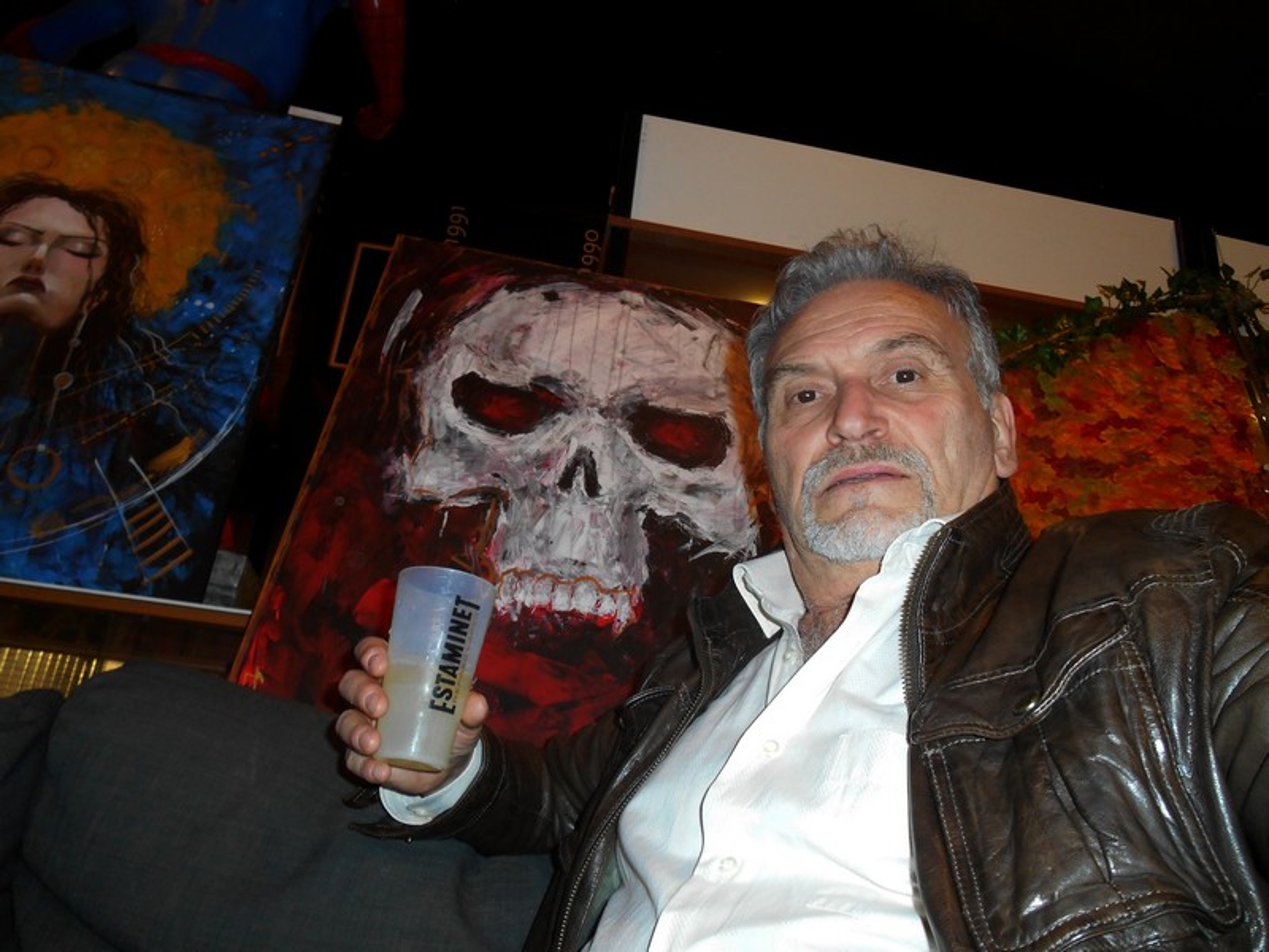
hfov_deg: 67.3
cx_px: 634
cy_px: 476
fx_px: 953
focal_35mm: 26
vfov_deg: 53.1
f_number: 3.4
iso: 200
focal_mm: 4.7
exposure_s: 1/25
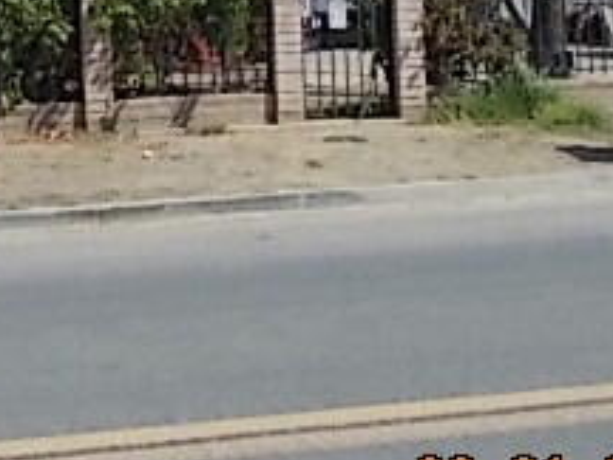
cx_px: 96
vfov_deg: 18.4
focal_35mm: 77
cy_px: -40
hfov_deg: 24.8
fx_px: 1364
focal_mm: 4.6
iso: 80
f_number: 8
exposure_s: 1/125
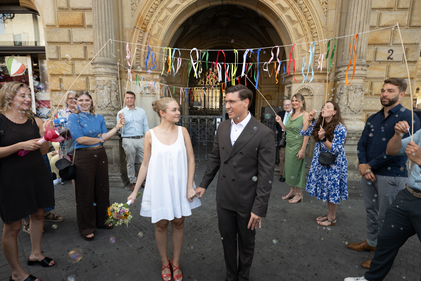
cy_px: 140
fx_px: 228
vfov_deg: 63.2
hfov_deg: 85.4
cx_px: 210
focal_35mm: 20
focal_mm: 19.5
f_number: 7.1
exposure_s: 1/60
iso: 125
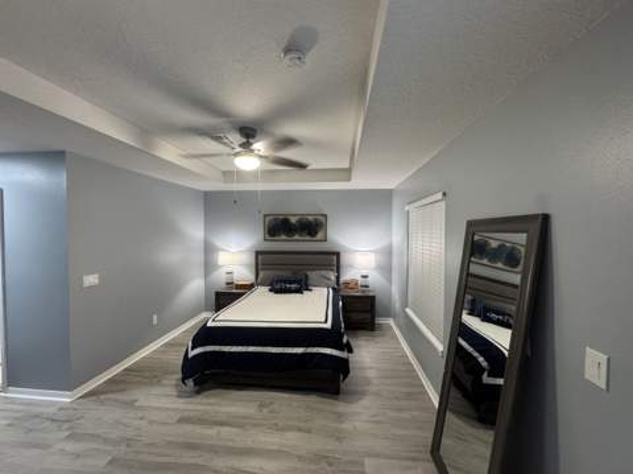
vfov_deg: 85.6
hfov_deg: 102.1
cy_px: 237
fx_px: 256
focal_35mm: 14
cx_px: 316
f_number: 2.2
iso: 250
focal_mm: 2.22
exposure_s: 1/60
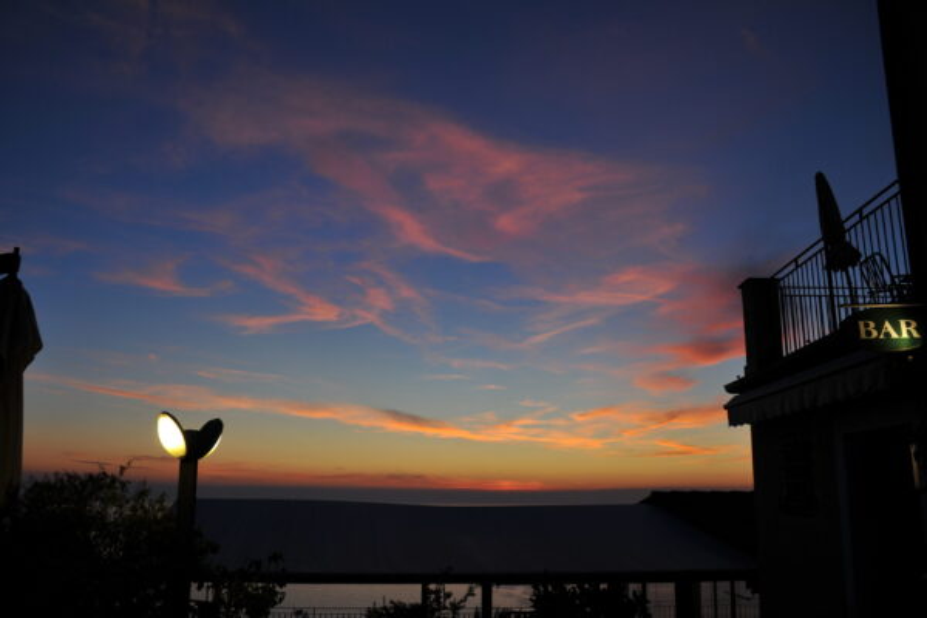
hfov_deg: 61.9
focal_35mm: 30
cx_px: 464
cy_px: 309
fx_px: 772
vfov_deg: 43.6
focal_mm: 20
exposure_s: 1/200
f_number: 4.5
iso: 250
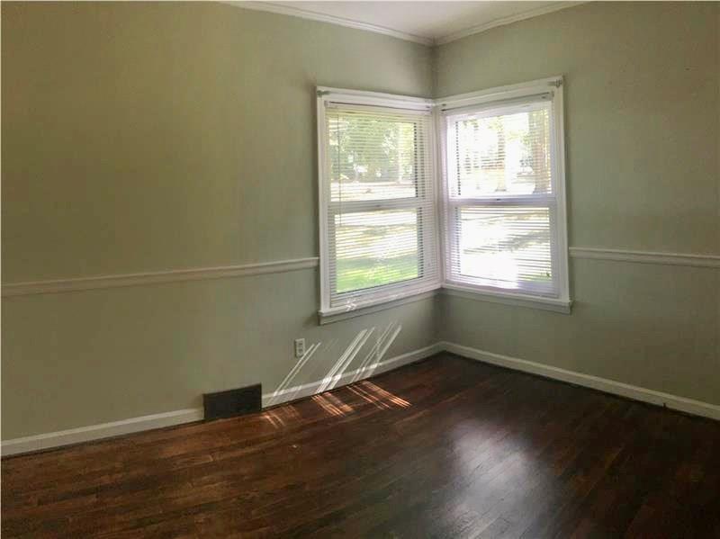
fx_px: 603
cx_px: 360
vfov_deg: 48.2
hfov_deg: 61.7
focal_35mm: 29
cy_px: 270
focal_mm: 4.15
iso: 125
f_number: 2.2
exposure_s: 1/120
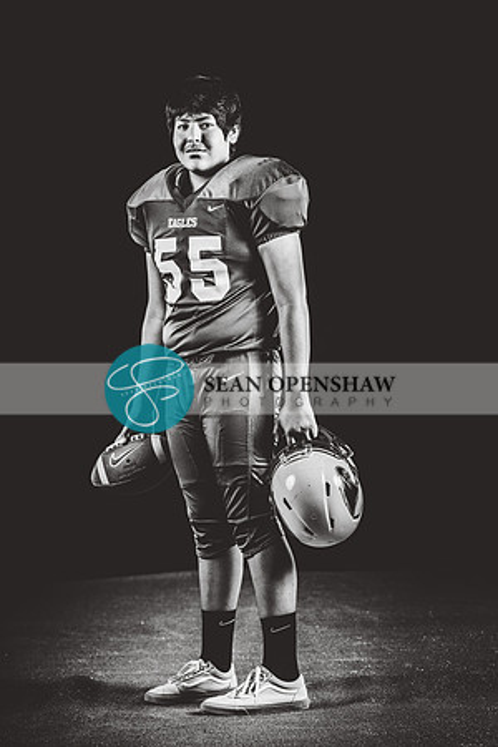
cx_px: 249
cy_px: 374
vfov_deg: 21.5
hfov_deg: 14.4
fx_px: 1971
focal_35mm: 95
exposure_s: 1/160
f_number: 4
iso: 200
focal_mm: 95
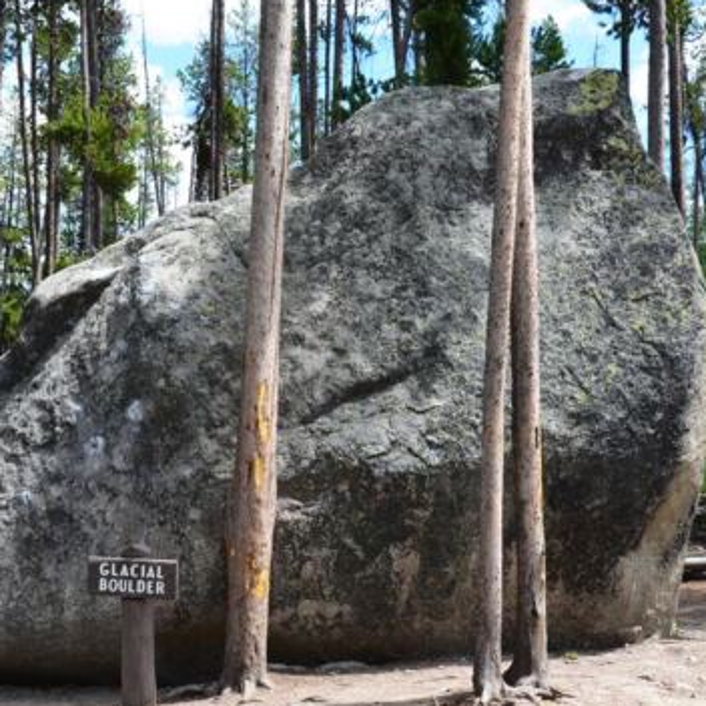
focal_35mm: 74
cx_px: 353
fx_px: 1708
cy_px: 370
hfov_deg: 23.4
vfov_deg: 23.4
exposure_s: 1/125
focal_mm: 32
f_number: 11
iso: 160
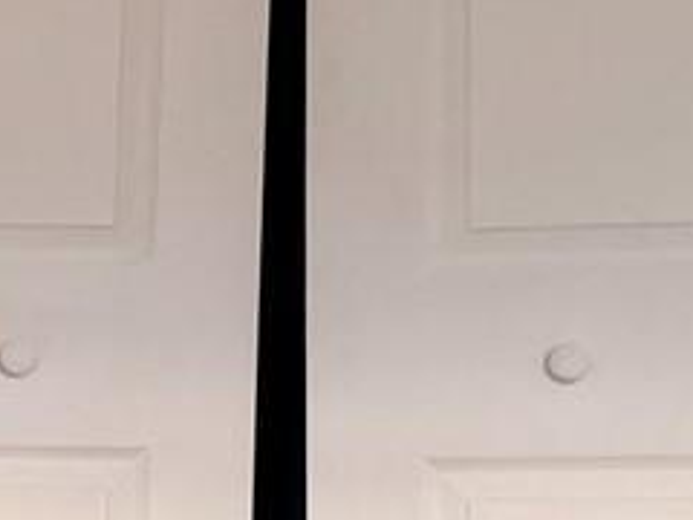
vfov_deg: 9.2
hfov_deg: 11.4
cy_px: 474
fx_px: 3203
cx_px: -580
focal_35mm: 160
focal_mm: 6.76
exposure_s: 1/60
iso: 320
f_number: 1.78
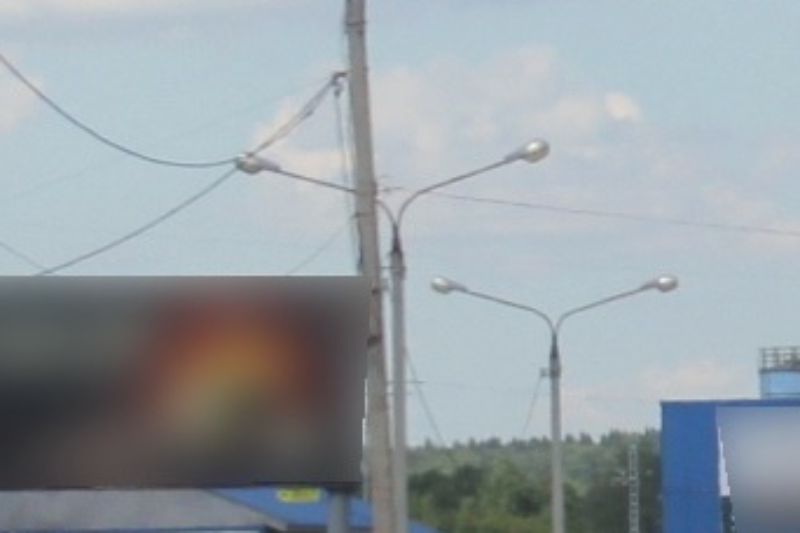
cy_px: 283
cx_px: 1336
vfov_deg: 3.2
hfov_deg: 4.8
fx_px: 9444
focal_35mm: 425
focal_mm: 36
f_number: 8
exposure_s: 1/640
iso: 160
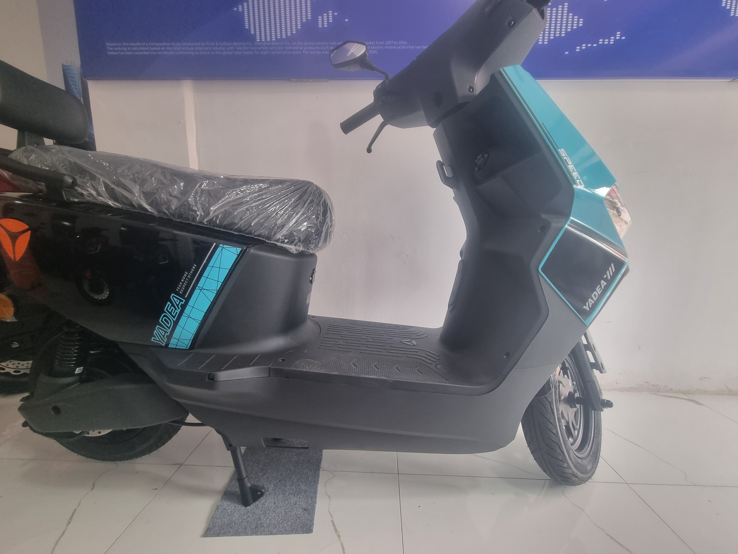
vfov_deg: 89.9
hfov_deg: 106.2
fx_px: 277
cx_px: 369
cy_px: 277
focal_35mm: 13
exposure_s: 1/50
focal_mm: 2.2
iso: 125
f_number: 2.2
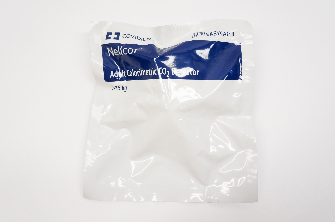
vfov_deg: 38.3
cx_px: 168
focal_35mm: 34
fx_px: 321
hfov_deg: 55.2
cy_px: 111
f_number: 6.3
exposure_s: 1/60
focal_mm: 23
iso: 400
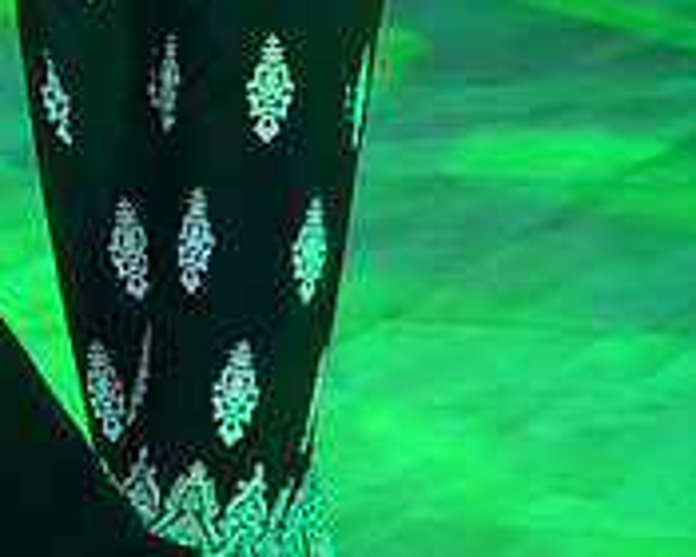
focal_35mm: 224
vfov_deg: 6.8
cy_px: -251
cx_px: -38
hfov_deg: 8.6
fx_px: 4614
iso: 6400
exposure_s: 1/250
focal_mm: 72
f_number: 5
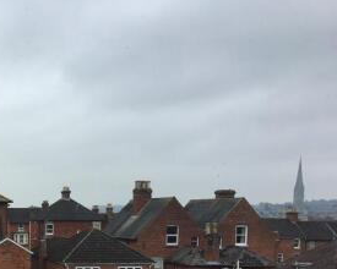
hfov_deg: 29.1
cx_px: -12
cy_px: 263
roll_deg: +0.0
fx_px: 598
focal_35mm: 60
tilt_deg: -3.9
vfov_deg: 24.3
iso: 25
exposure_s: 1/625
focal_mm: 4.15
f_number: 2.2
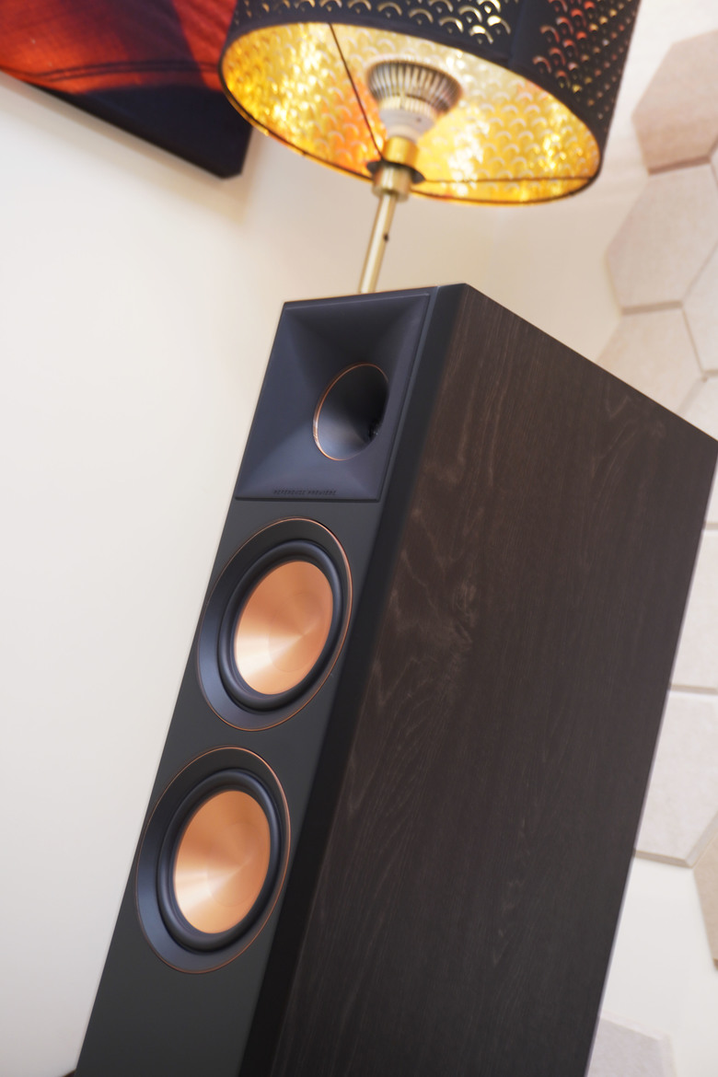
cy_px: 538
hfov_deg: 23.8
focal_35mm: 57
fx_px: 1705
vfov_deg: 35.1
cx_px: 359
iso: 200
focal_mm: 38
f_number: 5.6
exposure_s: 1/13
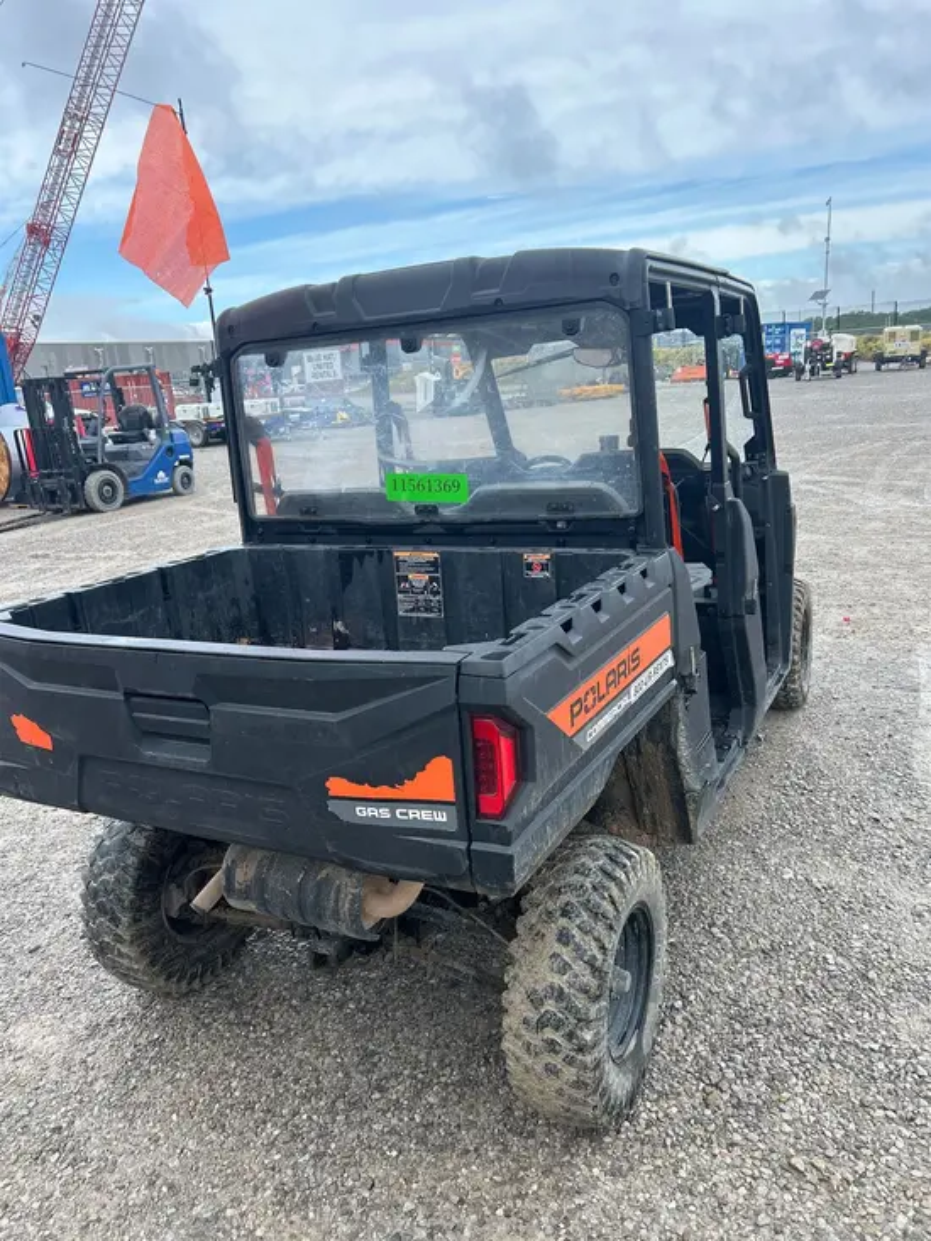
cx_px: 466
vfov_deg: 67.3
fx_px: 932
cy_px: 620
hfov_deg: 53.1
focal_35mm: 26
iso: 50
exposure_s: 1/1377
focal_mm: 5.7
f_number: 1.5
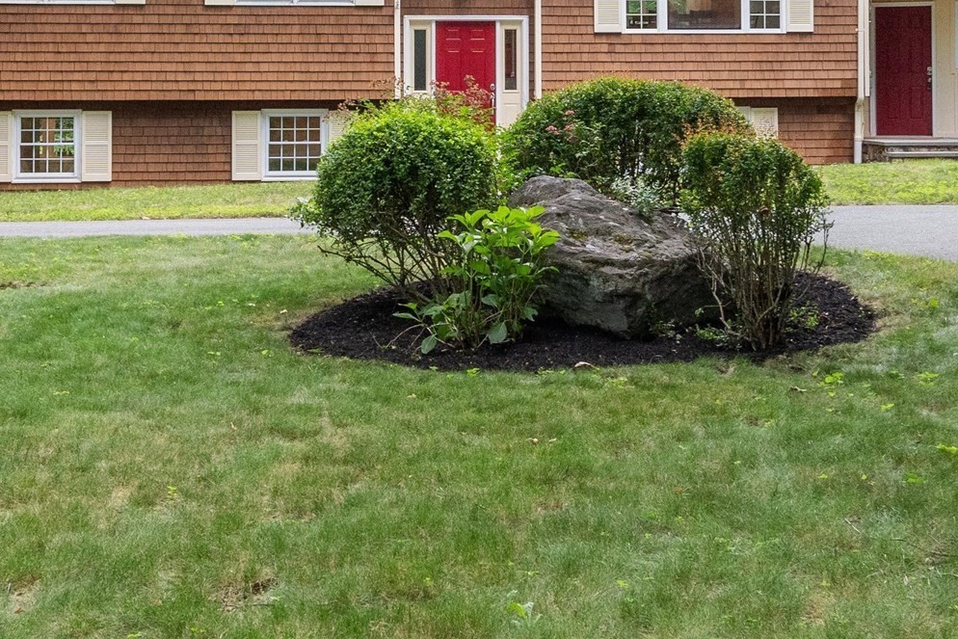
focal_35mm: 68
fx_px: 1810
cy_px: 150
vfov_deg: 19.9
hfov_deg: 29.6
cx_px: 501
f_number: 8
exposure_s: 1/125
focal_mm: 22
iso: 2000
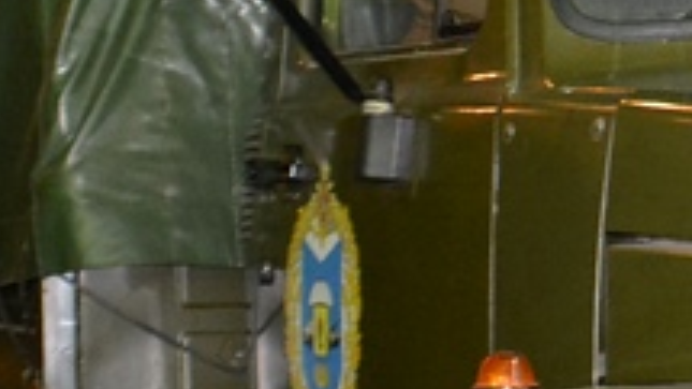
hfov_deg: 12.5
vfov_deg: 7.6
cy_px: 550
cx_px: 1236
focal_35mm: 158
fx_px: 2900
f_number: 3.5
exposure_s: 1/60
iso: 1400
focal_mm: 18
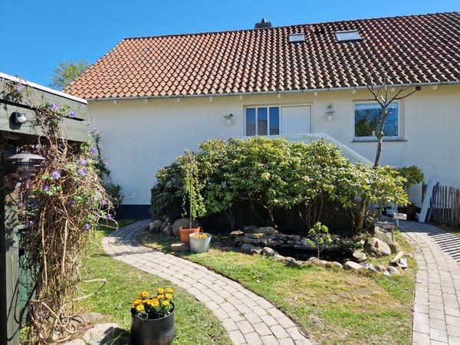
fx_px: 306
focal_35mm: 23
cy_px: 172
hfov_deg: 73.9
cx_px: 230
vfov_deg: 58.9
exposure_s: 1/824
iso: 50
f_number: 1.8
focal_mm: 5.4
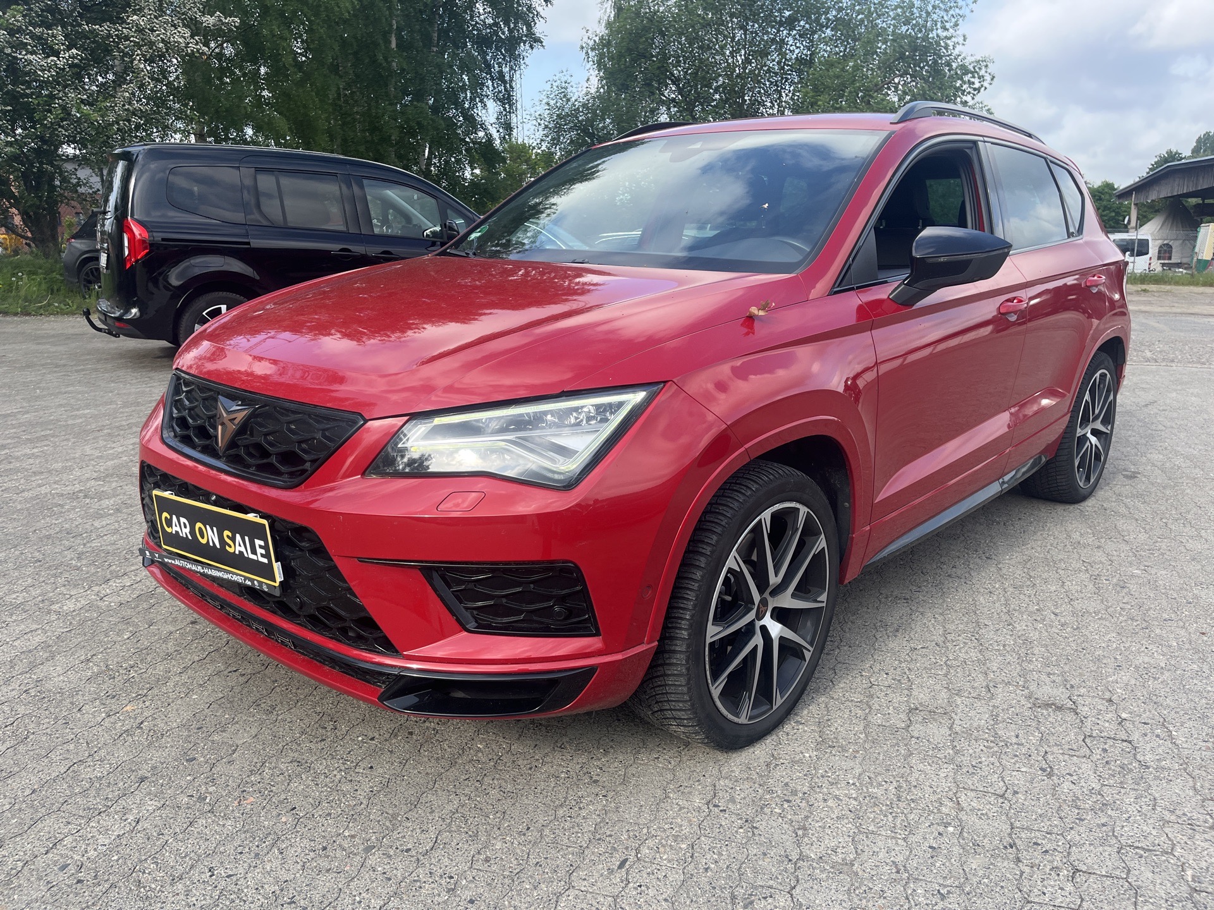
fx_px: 912
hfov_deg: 67.3
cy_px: 455
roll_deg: -0.5
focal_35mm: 26
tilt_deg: -7.5
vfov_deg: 53.1
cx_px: 607
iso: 50
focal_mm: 5.1
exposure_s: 1/913
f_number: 1.6
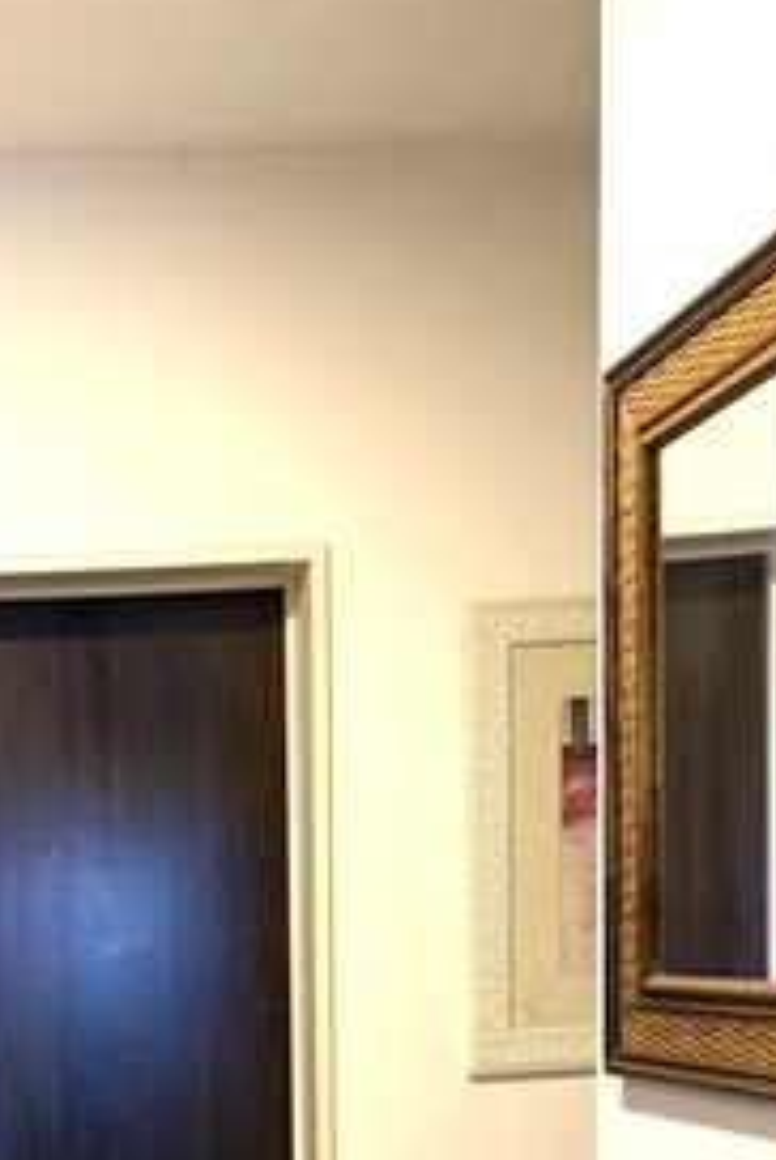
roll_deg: +2.4
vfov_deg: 33.0
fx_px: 1774
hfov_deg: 23.4
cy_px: 1181
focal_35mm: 55
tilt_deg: -6.9
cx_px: -47
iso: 160
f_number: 1.78
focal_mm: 6.76
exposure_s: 1/50
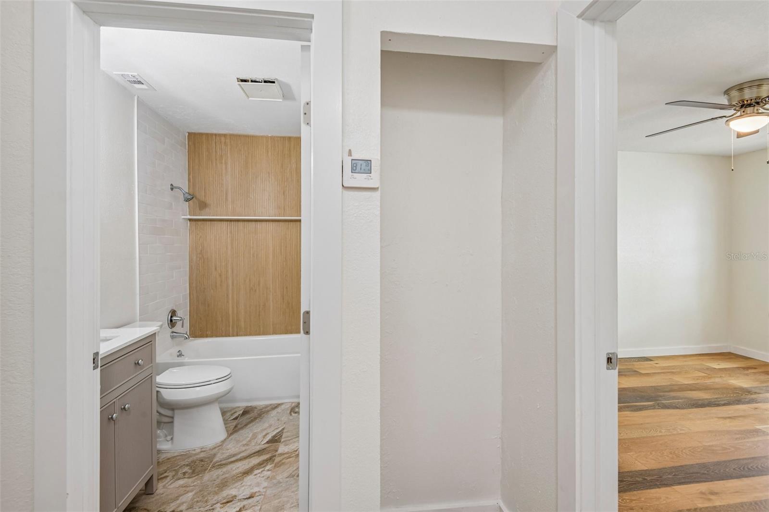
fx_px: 342
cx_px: 384
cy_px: 256
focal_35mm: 16
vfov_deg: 73.7
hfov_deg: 96.7
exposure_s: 1/15
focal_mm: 16
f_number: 8
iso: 400
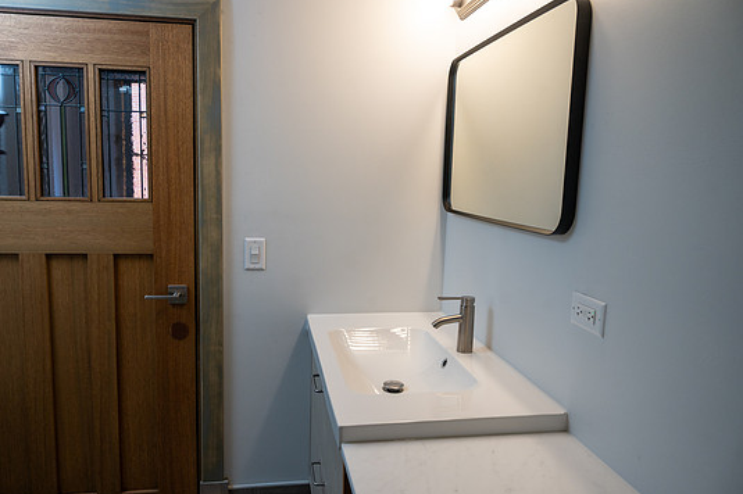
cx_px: 347
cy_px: 247
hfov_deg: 69.4
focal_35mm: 26
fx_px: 536
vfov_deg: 49.5
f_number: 5
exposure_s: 1/80
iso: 500
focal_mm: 24
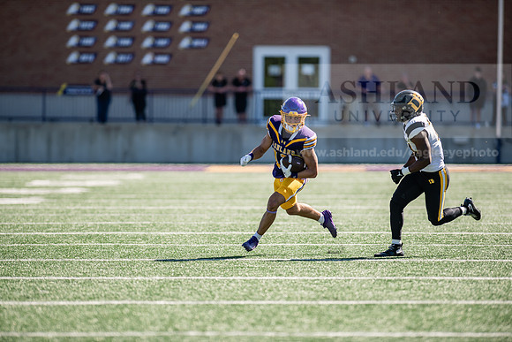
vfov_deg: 4.6
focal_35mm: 300
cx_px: 256
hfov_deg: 6.9
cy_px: 171
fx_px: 4267
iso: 200
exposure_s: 1/1250
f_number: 3.2
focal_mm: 300
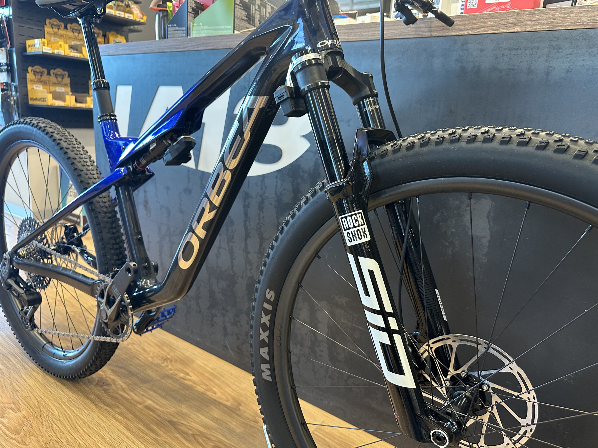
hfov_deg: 71.6
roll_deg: -3.2
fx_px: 415
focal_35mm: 24
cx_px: 299
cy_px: 224
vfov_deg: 56.8
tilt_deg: -13.9
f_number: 1.78
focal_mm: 6.86
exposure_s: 1/50
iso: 320
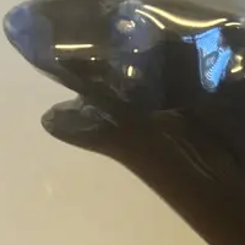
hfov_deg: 12.6
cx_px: 437
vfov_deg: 13.1
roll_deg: +2.2
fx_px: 1017
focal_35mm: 127
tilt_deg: -25.8
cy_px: 358
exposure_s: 1/60
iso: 250
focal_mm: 3.99
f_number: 1.8
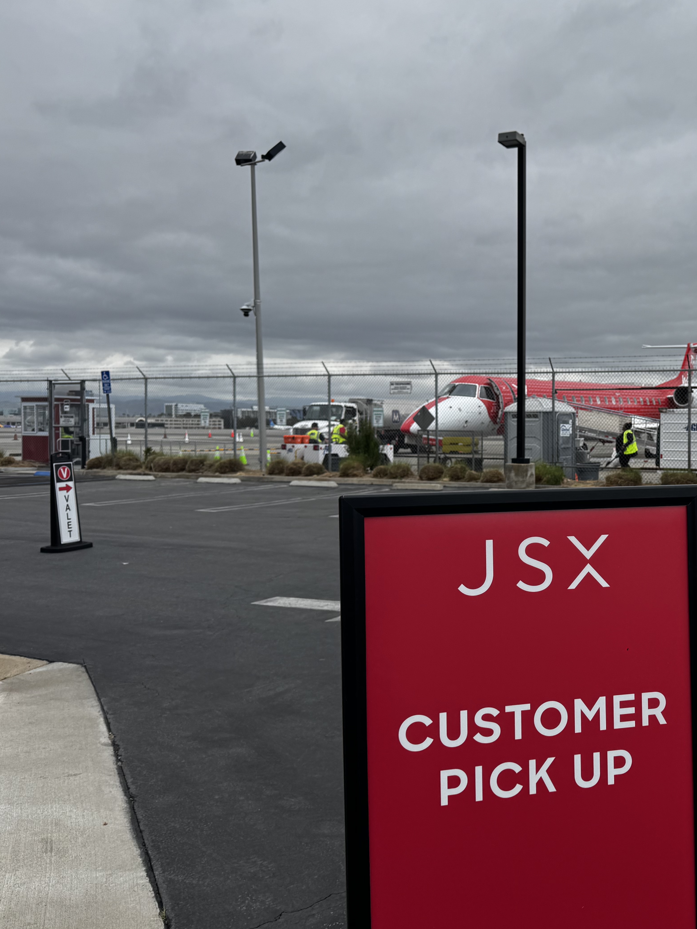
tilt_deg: -2.7
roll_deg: -0.9
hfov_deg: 40.1
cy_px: 461
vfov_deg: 55.3
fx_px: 886
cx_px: 615
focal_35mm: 33
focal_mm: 6.76
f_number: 1.78
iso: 80
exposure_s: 1/3802
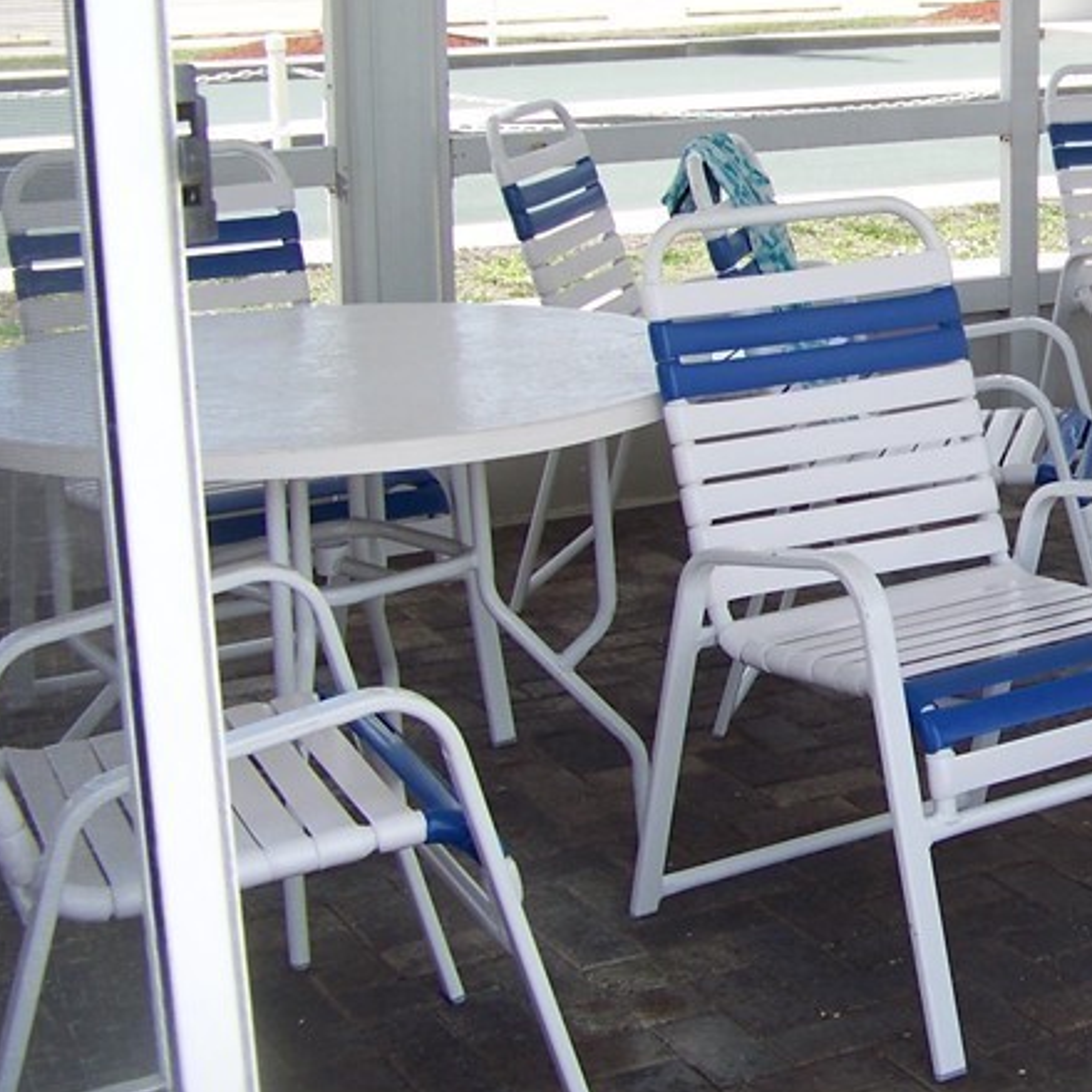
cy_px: 424
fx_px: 2641
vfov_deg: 23.3
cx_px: 1251
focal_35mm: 74
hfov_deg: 21.9
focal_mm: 5.85
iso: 64
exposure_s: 1/320
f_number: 2.8
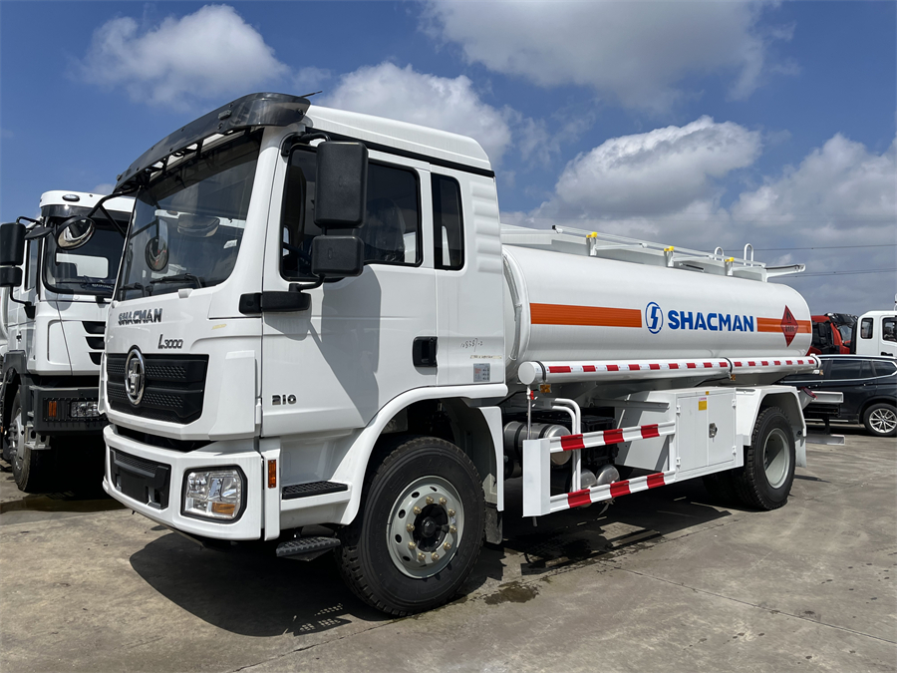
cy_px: 336
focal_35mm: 26
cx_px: 448
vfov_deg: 53.1
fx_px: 674
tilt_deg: +2.9
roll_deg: +1.2
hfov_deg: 67.3
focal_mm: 5.1
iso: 50
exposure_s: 1/7874
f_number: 1.6
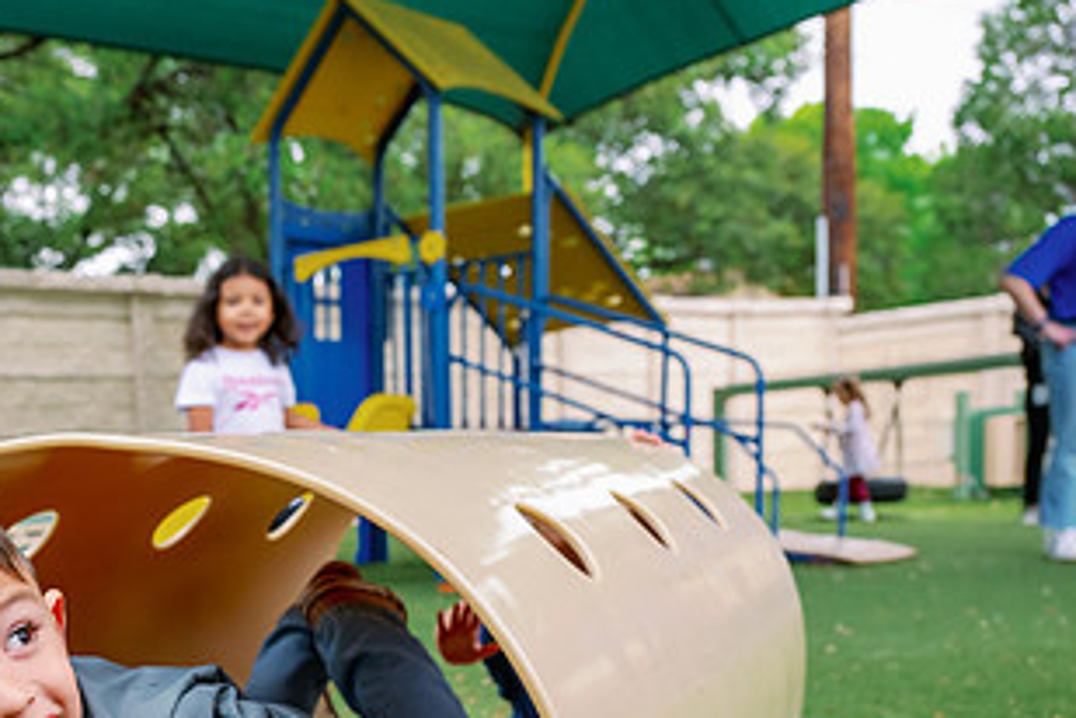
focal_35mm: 45
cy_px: 654
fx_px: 1345
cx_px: 125
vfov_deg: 28.6
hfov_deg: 40.6
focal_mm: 24
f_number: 4
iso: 500
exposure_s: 1/800
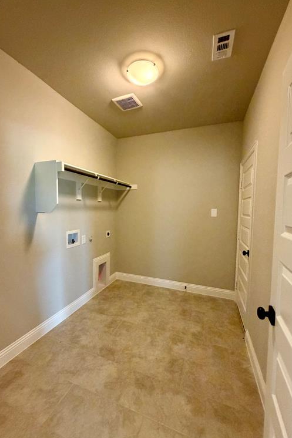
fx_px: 183
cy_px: 220
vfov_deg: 100.4
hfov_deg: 77.2
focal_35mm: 15
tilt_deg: -4.2
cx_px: 136
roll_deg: -0.9
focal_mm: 2.22
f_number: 2.2
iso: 500
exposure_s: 1/60
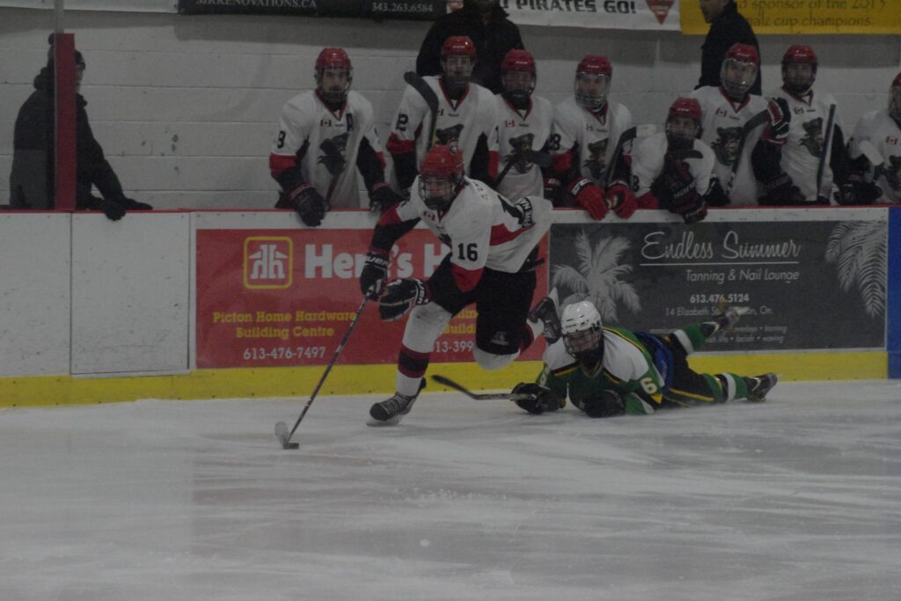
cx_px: 450
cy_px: 300
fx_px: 4580
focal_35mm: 183
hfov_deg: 11.2
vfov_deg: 7.5
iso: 10000
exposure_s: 1/320
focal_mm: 122
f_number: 10
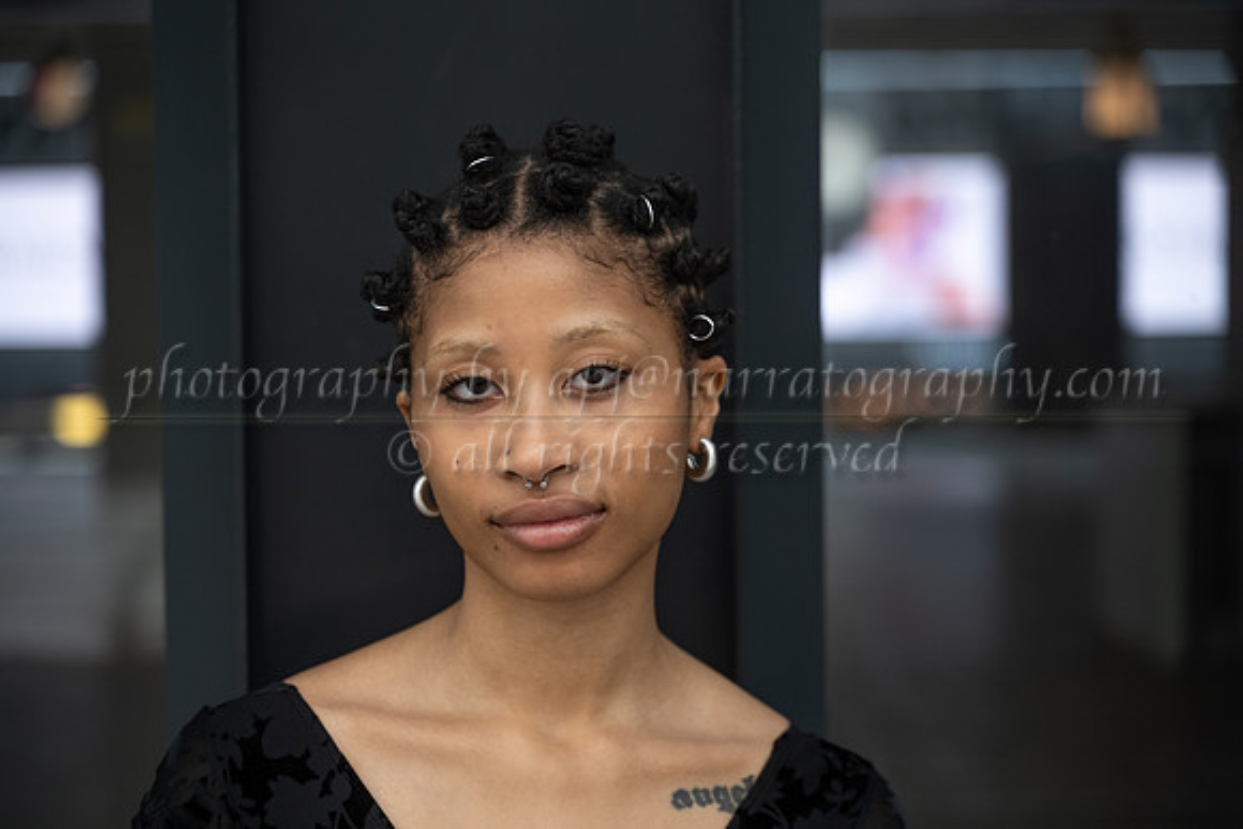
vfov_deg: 18.2
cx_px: 622
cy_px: 414
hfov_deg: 27.0
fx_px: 2590
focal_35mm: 75
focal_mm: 75
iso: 800
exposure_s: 1/1600
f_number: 2.8
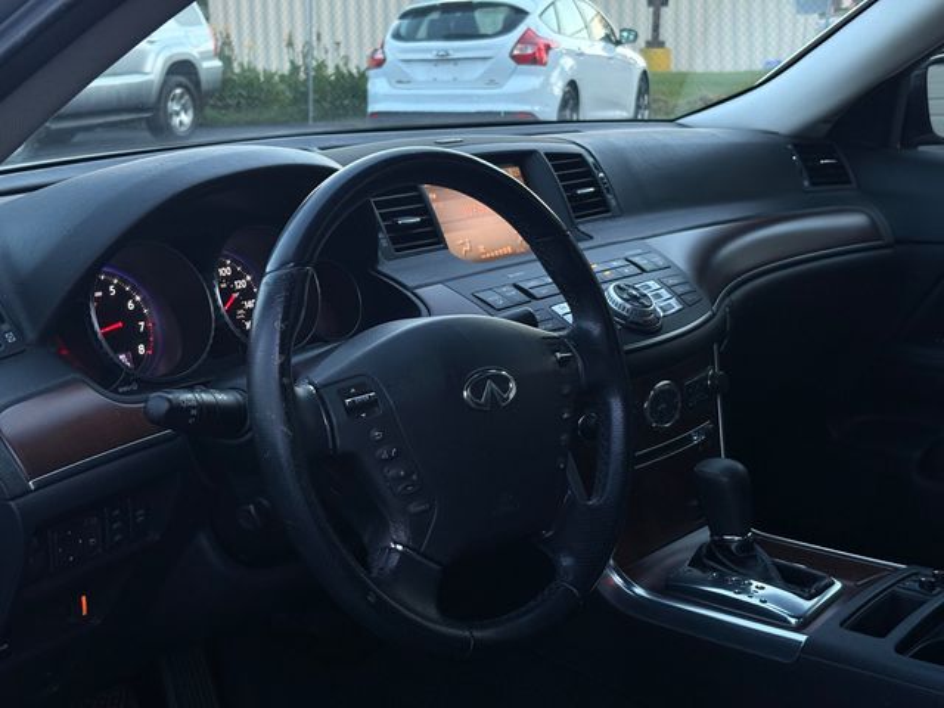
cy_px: 354
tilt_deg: -13.6
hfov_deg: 36.8
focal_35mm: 52
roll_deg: +0.8
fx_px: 1418
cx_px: 472
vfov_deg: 28.0
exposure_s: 1/43
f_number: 1.6
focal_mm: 5.96
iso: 160
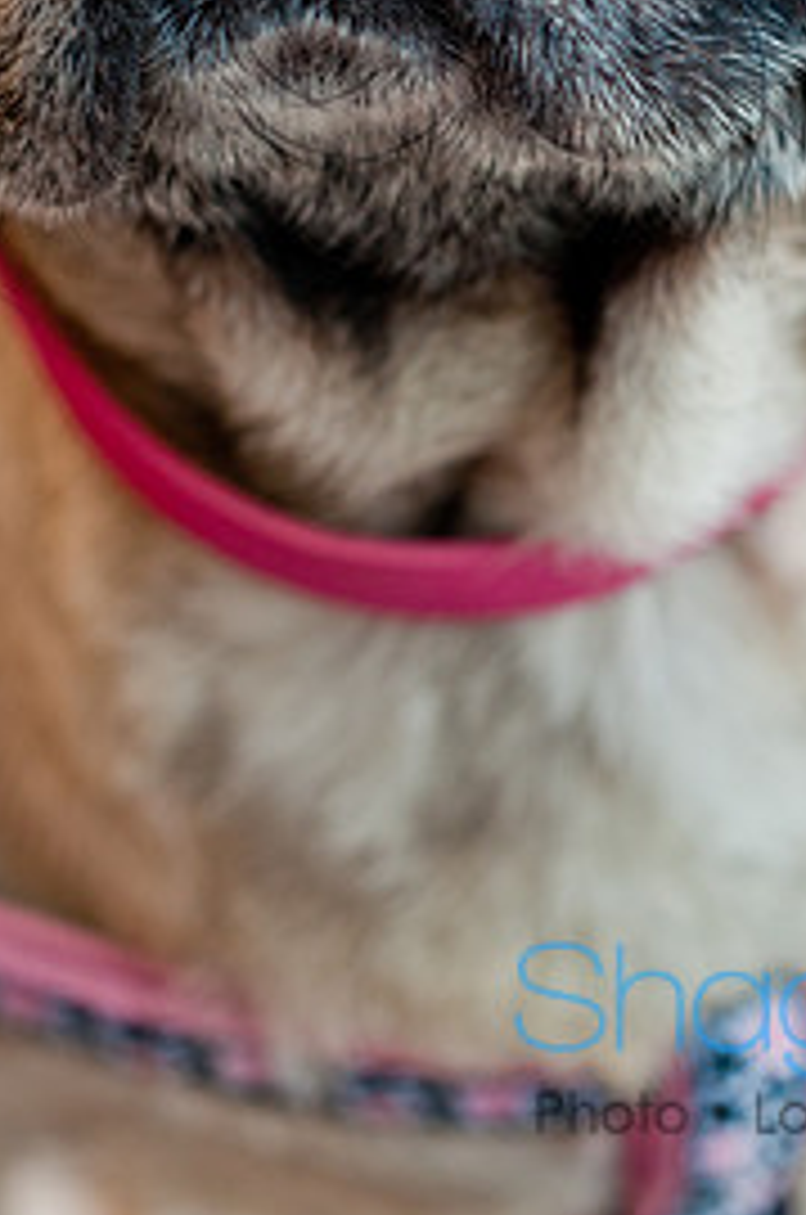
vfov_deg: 16.3
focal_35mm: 125
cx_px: 552
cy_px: 212
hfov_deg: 10.9
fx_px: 4214
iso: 400
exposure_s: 1/160
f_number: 3.2
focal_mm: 50
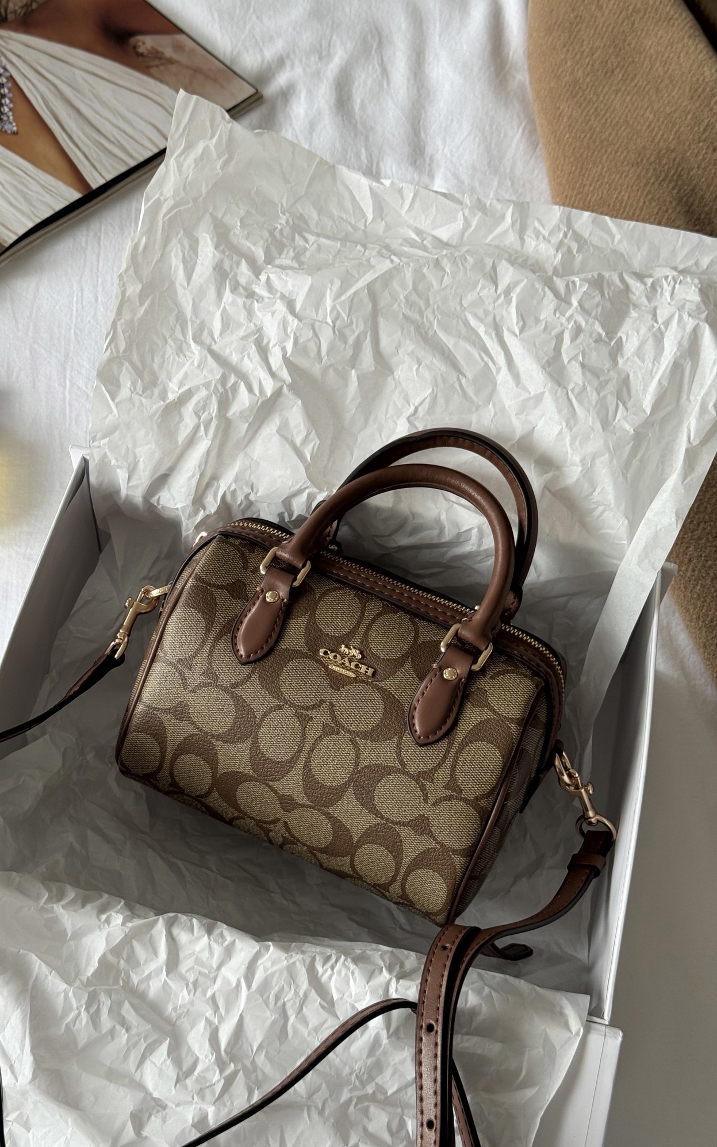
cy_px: 574
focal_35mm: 51
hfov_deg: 25.3
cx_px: 309
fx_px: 1594
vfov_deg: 39.6
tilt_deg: -59.4
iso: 80
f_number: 1.78
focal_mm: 6.76
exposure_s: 1/121
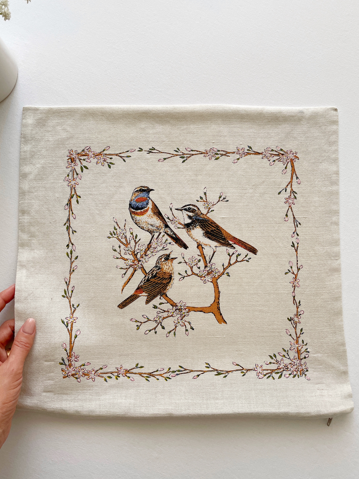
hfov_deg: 48.2
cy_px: 239
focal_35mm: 29
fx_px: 401
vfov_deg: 61.7
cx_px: 165
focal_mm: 4.2
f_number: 1.6
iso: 100
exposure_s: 1/121
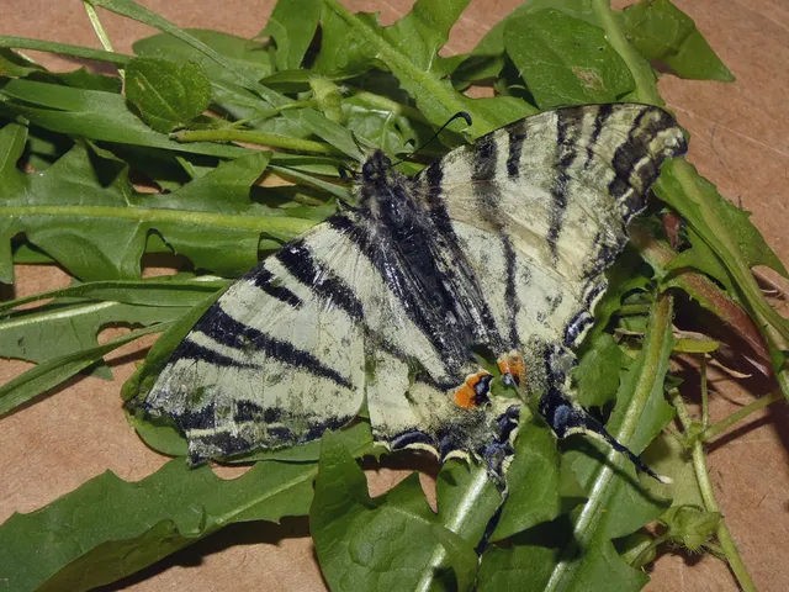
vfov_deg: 36.8
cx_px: 394
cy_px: 296
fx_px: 889
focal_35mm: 39
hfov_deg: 47.9
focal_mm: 7.1
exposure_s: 1/50
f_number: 3.6
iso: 125
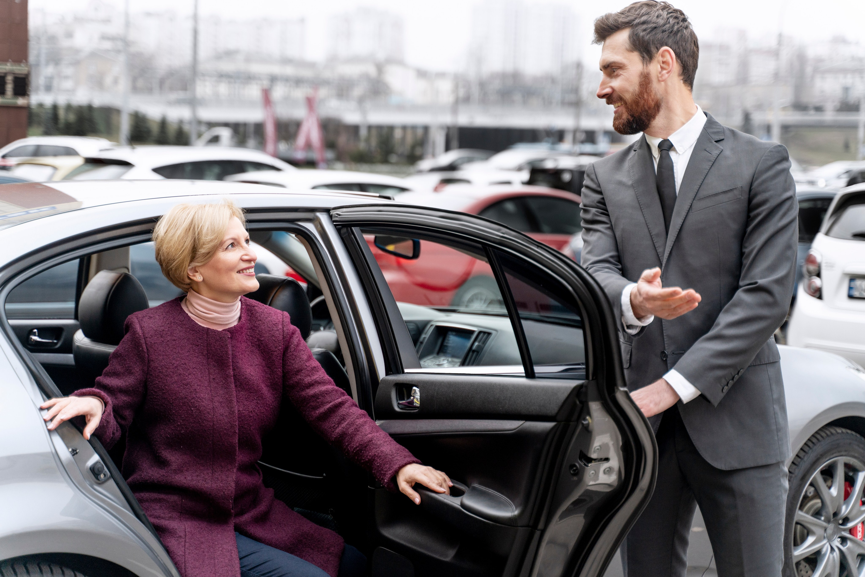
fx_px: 1489
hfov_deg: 32.4
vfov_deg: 21.9
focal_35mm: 62
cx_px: 432
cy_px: 288
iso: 500
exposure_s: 1/160
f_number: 2.8
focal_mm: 62
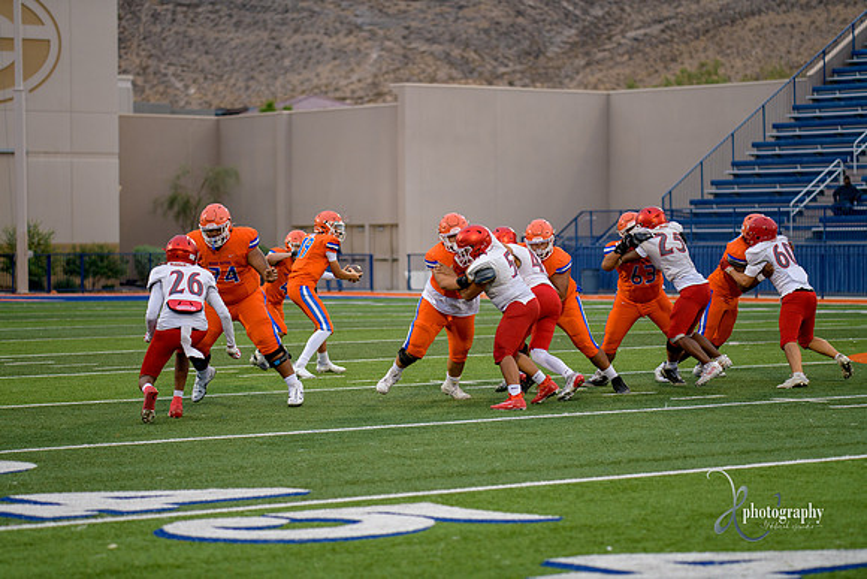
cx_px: 434
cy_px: 290
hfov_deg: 17.1
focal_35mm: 120
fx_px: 2891
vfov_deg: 11.4
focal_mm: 120
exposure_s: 1/500
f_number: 2.8
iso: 400
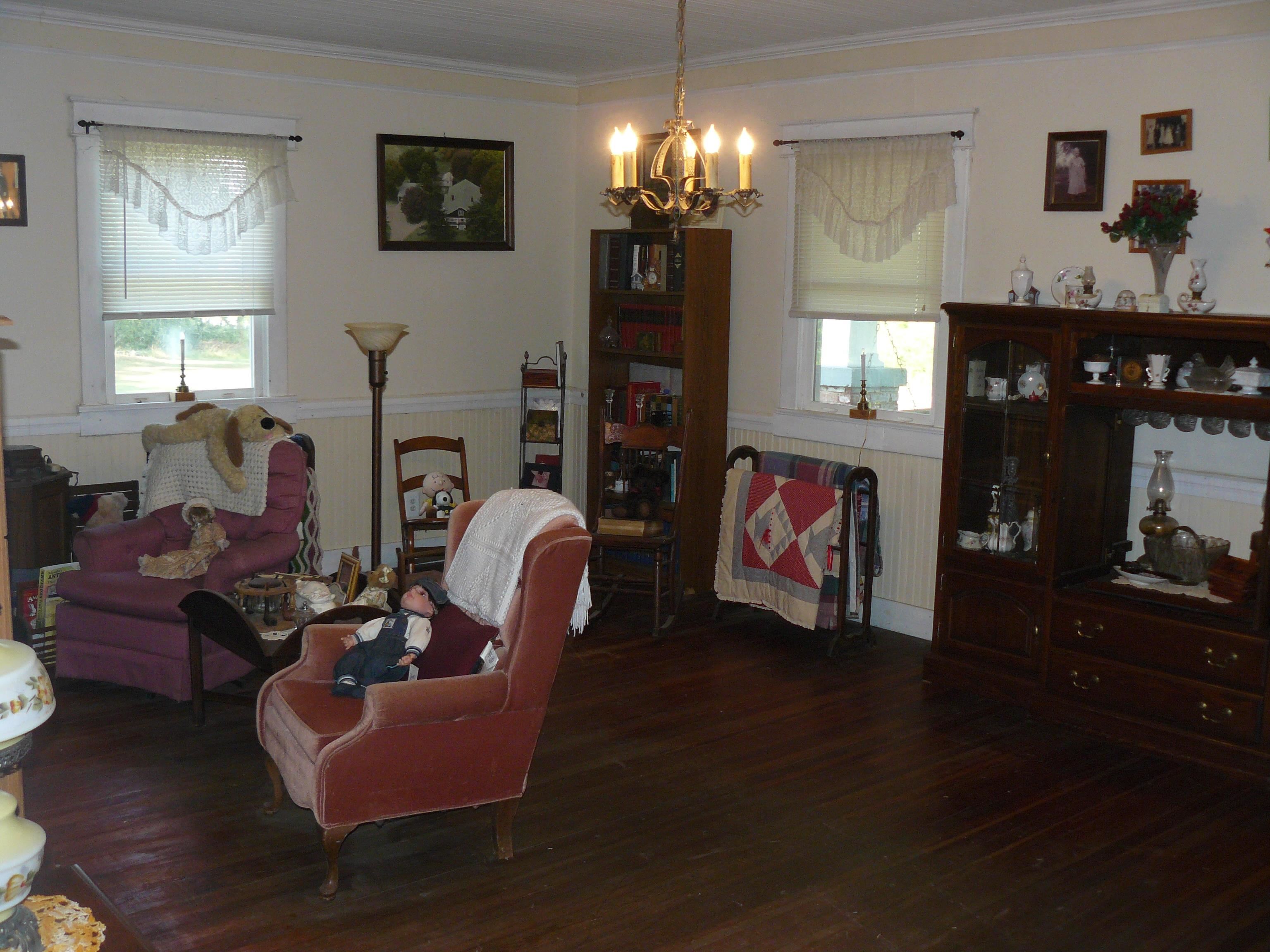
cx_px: 635
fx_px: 1321
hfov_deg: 51.4
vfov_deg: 39.7
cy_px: 476
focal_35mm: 36
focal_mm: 6
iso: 160
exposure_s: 1/50
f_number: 2.8
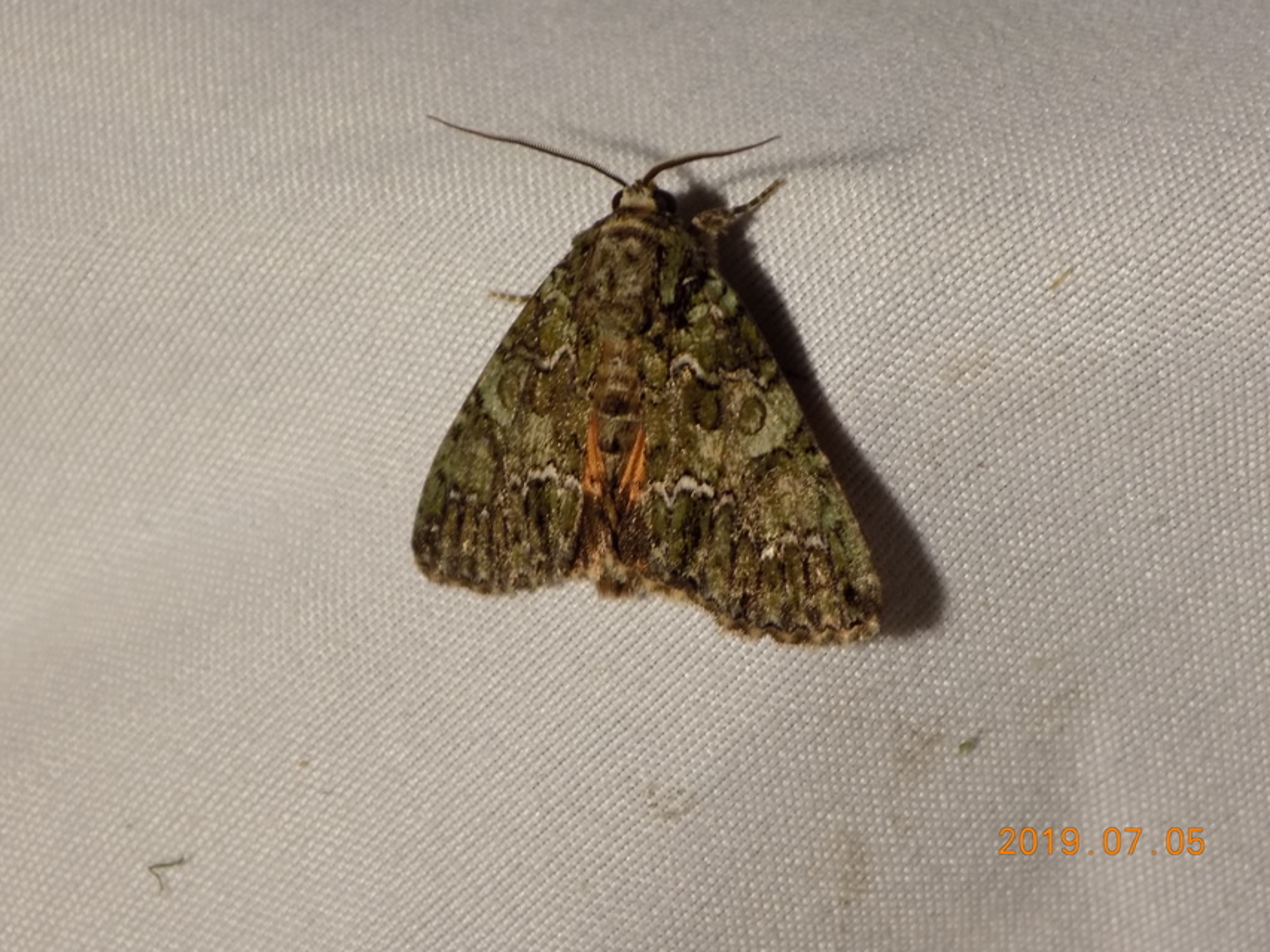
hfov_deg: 16.7
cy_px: 476
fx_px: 4330
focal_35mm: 118
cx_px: 635
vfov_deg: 12.6
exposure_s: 1/30
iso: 160
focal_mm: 20.9
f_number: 4.8
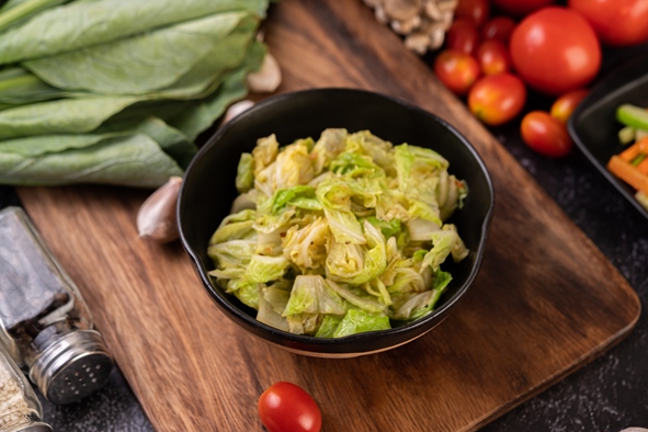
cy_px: 217
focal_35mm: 61
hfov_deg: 32.9
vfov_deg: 22.3
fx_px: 1098
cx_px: 321
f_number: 5.6
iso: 100
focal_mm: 60
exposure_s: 1/125
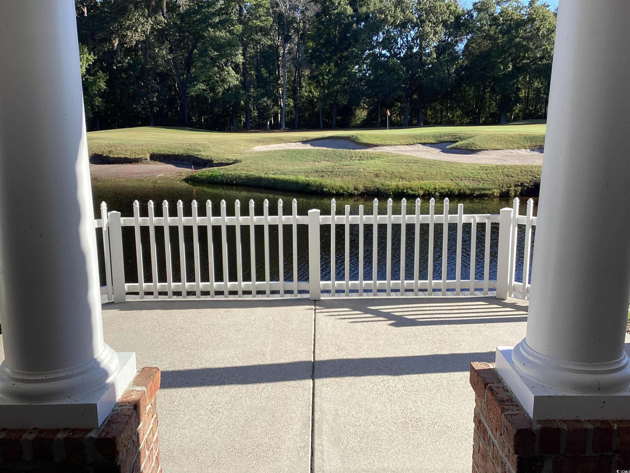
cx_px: 315
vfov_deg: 45.4
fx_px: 564
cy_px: 236
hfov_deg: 58.4
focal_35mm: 31
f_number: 2.4
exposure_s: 1/762
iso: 25
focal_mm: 3.3
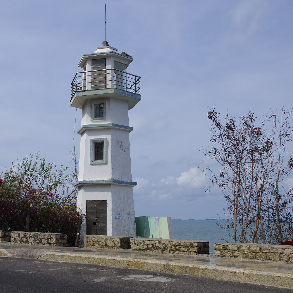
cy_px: 145
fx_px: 430
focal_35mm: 45
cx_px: 103
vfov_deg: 37.6
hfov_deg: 37.3
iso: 200
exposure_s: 1/250
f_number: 16
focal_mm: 23.13
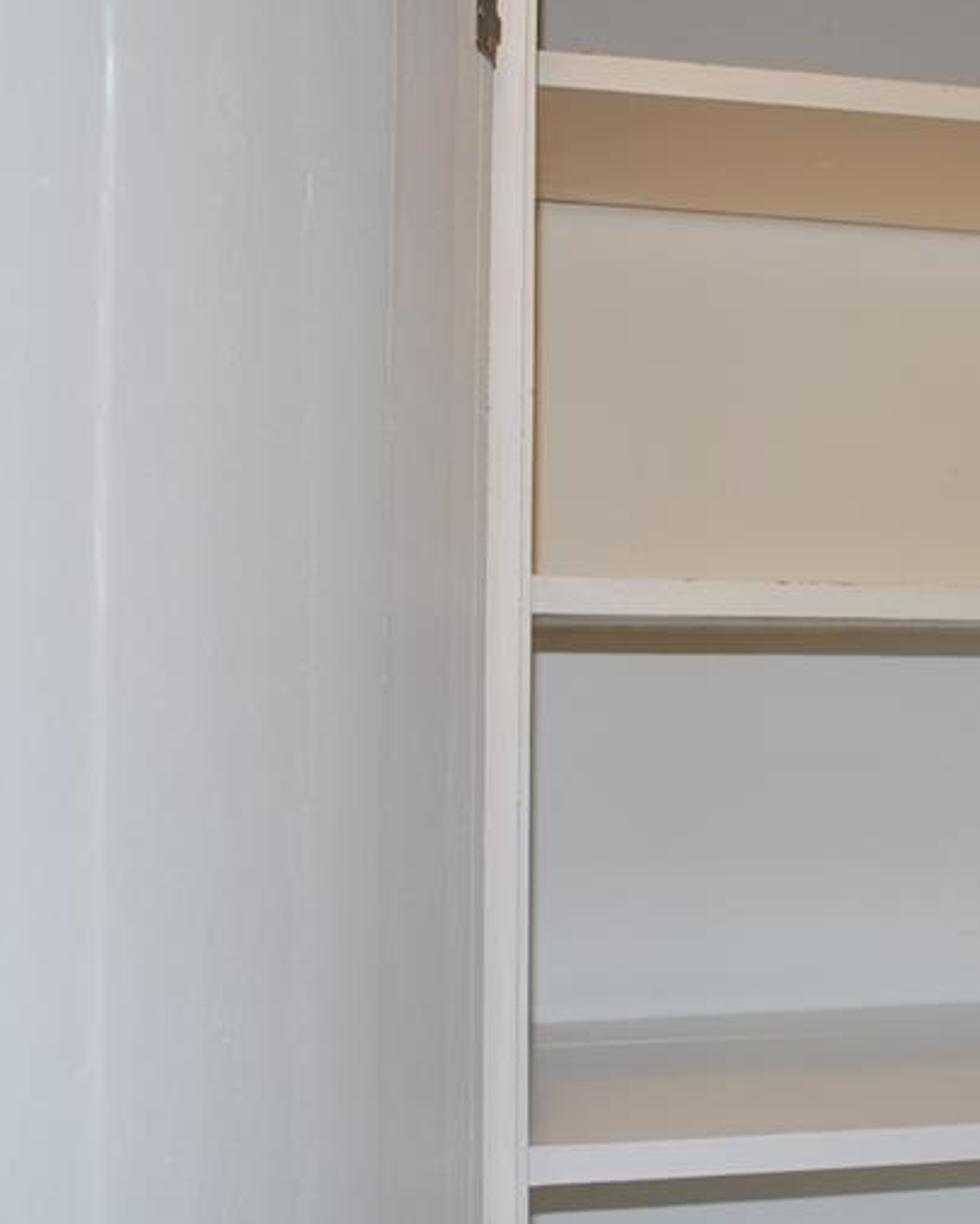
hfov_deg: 26.1
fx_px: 2066
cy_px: 671
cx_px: 803
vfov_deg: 33.0
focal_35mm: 57
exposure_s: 1/60
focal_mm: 20
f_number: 3.8
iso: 200
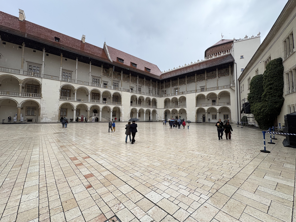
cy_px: 111
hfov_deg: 102.1
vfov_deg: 85.7
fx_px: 120
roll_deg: +0.1
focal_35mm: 14
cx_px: 148
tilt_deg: +3.6
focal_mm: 2.22
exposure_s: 1/548
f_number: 2.2
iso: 50
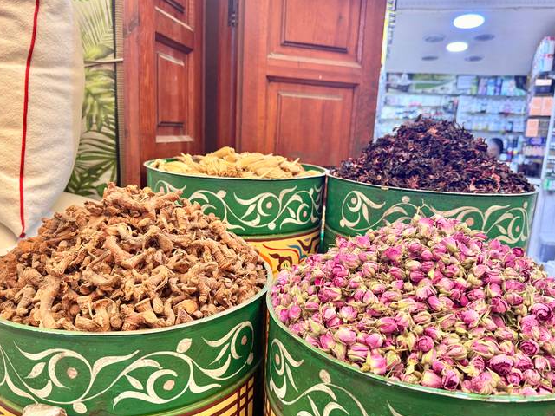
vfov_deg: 51.3
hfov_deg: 65.3
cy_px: 218
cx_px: 277
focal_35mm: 27
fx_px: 433
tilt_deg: -9.8
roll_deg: -1.9
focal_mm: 6.76
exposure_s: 1/100
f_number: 1.78
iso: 200
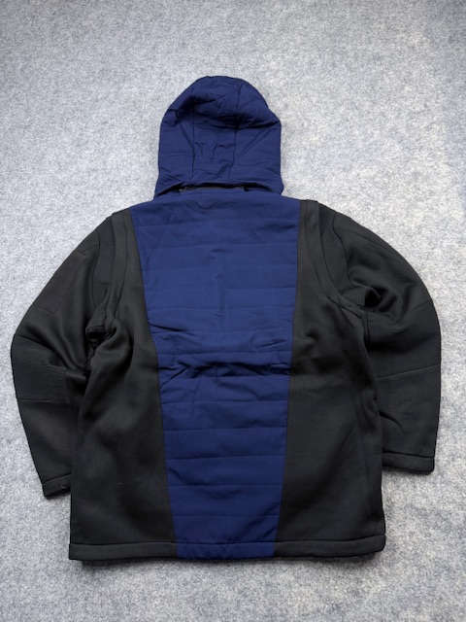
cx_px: 233
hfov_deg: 56.8
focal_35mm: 24
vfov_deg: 71.6
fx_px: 431
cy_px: 311
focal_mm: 6.76
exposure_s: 1/100
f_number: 1.78
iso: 160
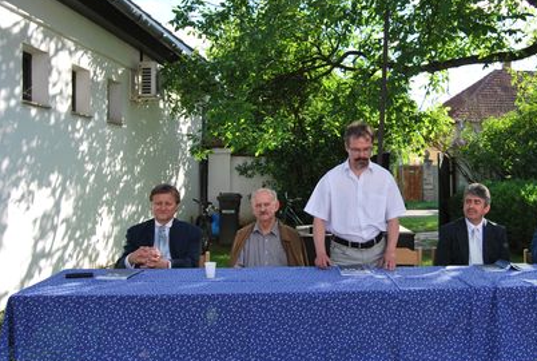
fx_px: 613
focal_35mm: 41
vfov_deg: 32.8
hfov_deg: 46.9
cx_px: 333
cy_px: 164
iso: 100
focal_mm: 22
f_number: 6.3
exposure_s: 1/160
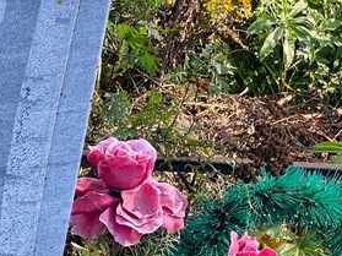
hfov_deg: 12.8
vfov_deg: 9.9
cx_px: -116
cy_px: 229
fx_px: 1471
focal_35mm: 149
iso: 25
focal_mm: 6
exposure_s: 1/122
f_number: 2
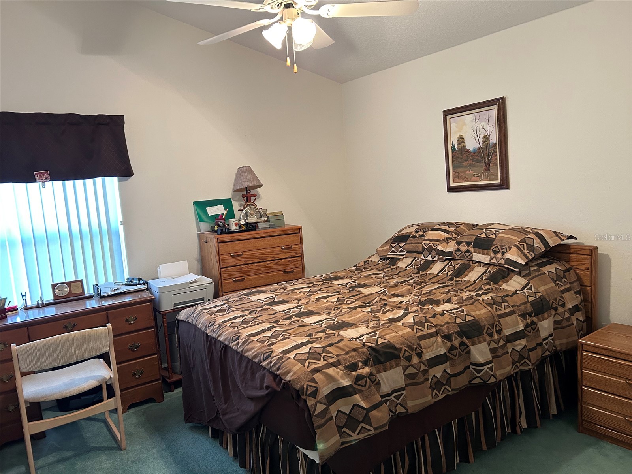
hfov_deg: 67.3
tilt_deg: -7.5
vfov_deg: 53.1
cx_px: 316
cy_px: 237
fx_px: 475
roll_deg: +4.9
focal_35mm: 26
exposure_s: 1/60
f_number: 1.5
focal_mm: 5.7
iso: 250
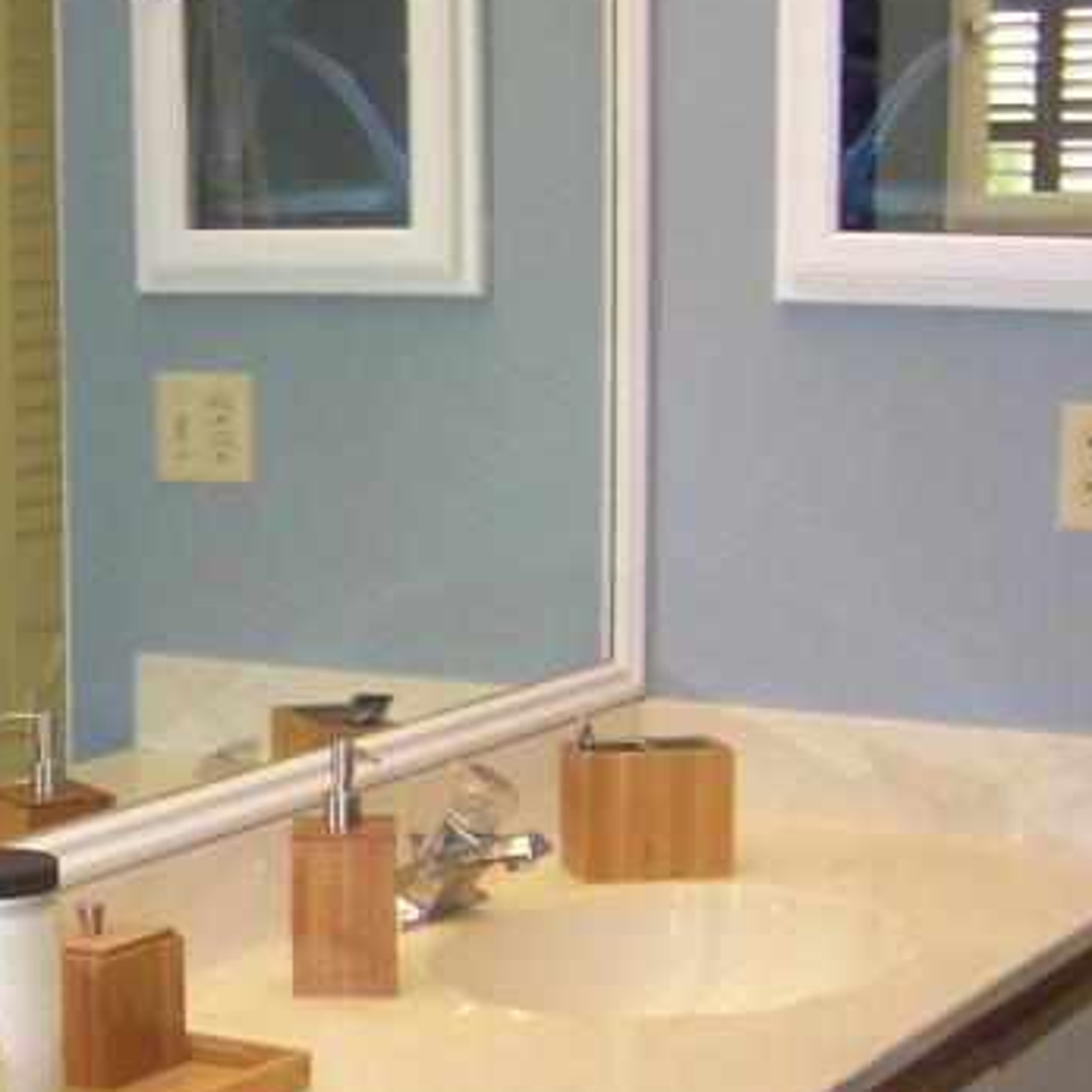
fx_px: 3355
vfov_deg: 18.4
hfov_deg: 17.8
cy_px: 733
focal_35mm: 94
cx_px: -110
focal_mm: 5.85
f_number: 2.8
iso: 64
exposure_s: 1/30
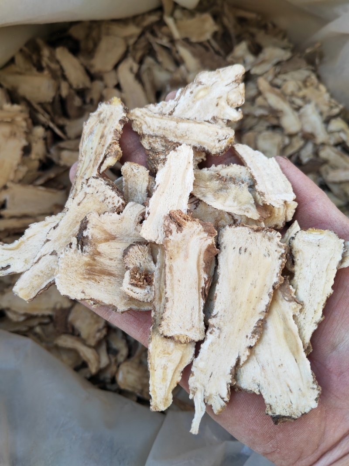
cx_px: 174
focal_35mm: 27
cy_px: 233
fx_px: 363
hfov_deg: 51.3
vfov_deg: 65.3
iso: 100
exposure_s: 1/392
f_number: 1.9
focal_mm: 5.52
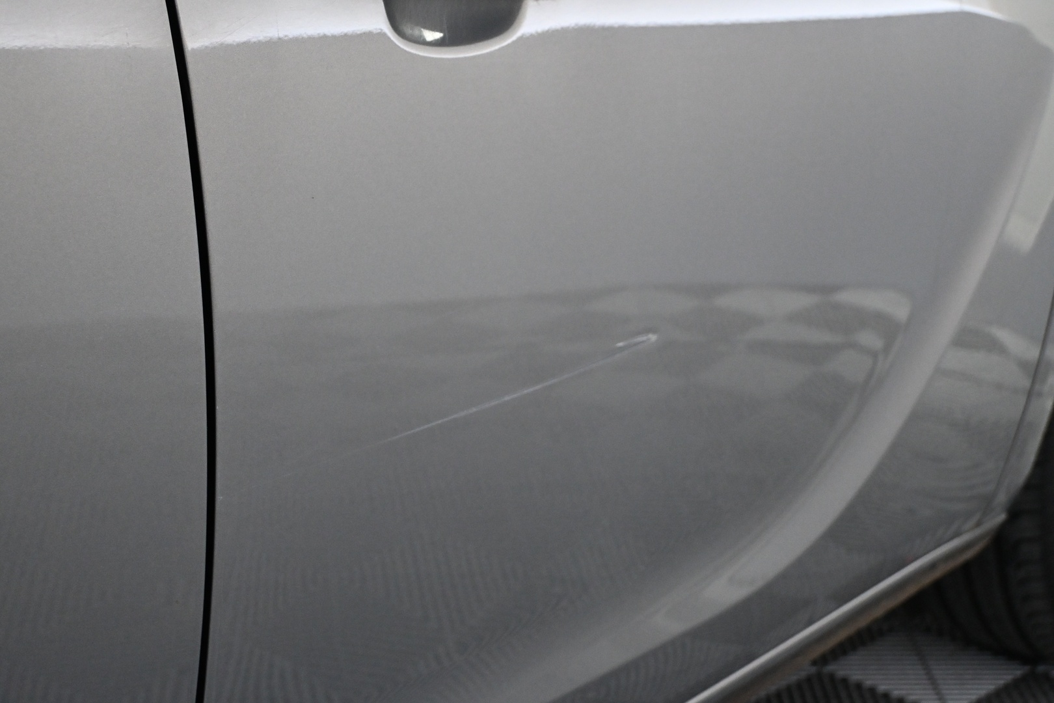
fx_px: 1800
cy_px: 352
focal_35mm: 62
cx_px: 527
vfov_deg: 22.1
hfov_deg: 32.6
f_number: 5.6
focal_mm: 41
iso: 4000
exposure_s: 1/60
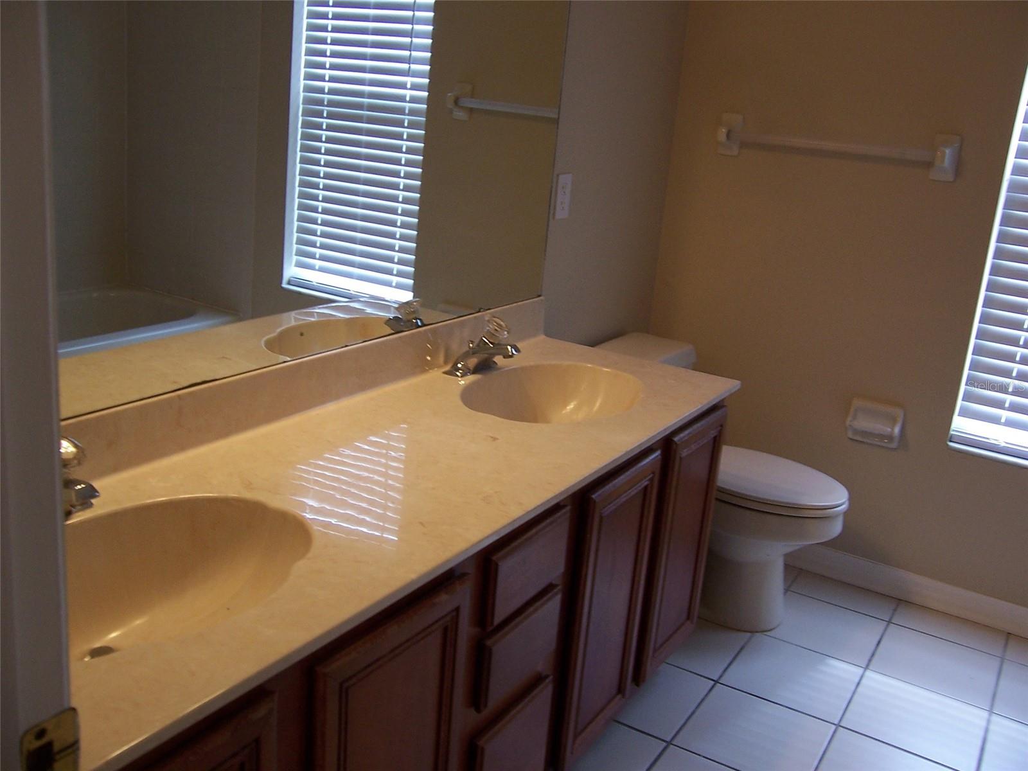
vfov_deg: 42.9
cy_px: 386
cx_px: 514
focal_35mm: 33
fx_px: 980
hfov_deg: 55.4
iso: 100
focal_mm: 5.5
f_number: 3.4
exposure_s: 1/30
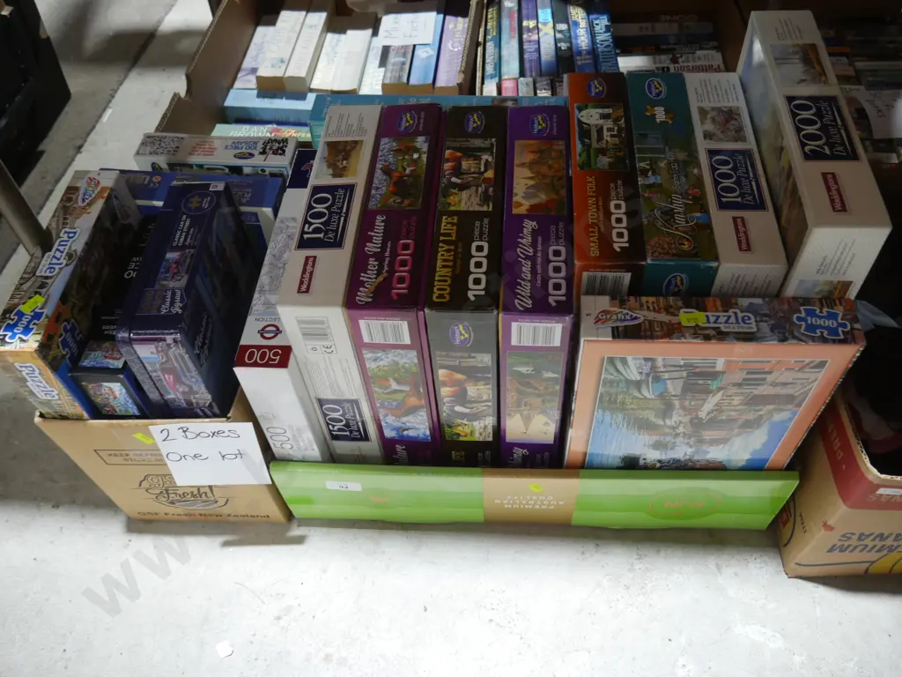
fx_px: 730
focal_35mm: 28
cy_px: 338
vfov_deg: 49.7
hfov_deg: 63.4
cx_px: 451
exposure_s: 1/60
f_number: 3.5
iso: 640
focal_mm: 14
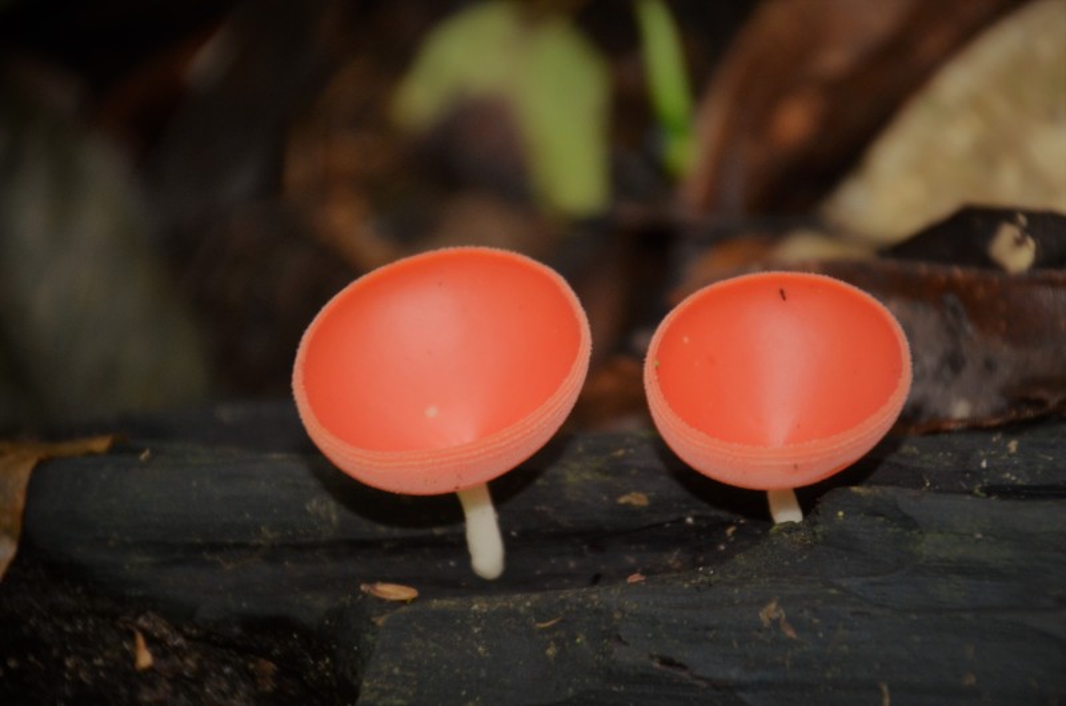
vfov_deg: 4.9
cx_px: 533
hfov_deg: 7.4
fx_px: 8201
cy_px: 353
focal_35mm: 278
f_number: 6.3
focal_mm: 185
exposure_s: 1/60
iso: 800
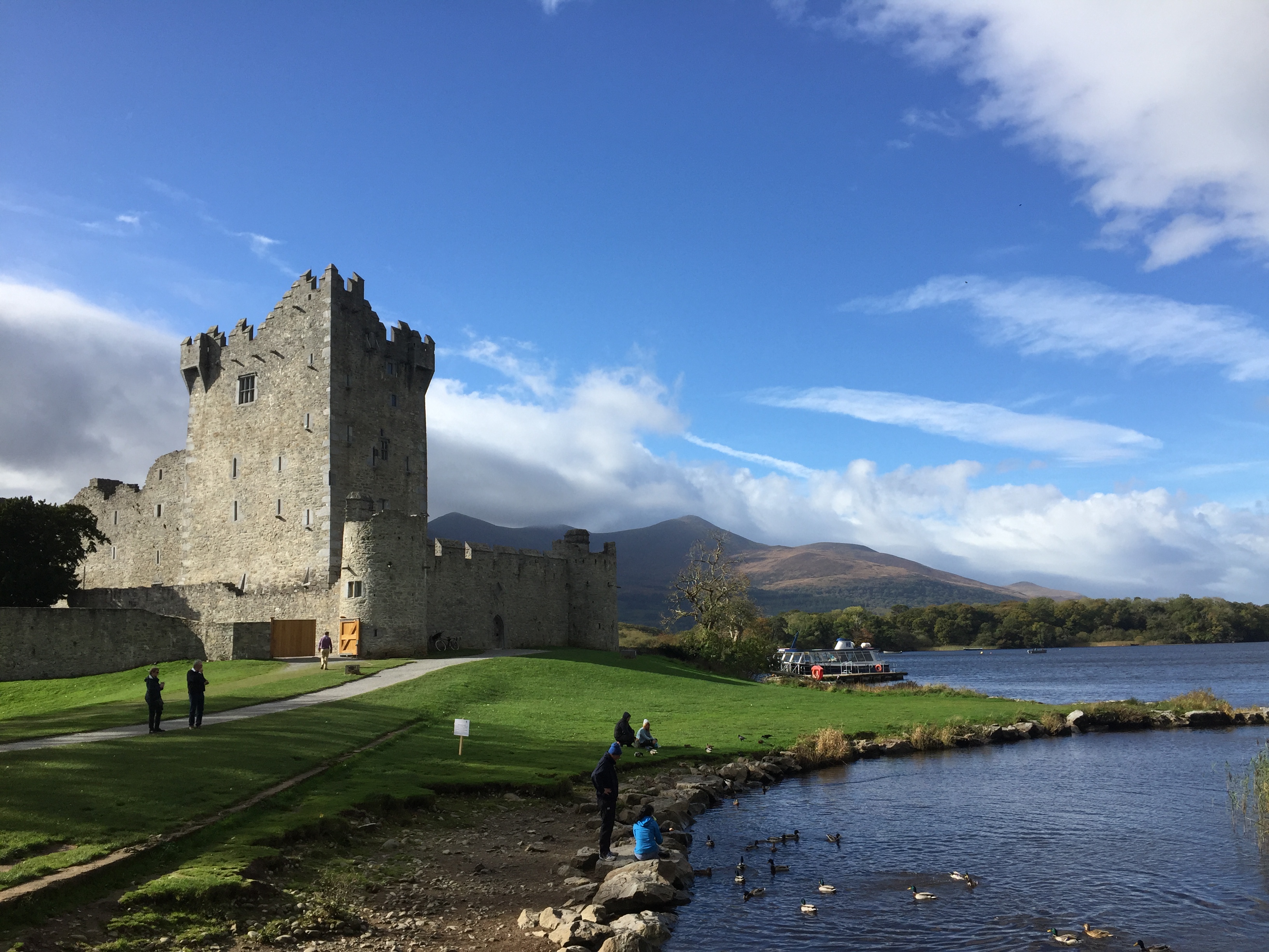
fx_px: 1063
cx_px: 634
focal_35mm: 29
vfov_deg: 48.2
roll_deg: +1.3
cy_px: 476
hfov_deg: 61.7
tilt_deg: +8.5
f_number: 2.2
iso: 32
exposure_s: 1/2198
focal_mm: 4.15
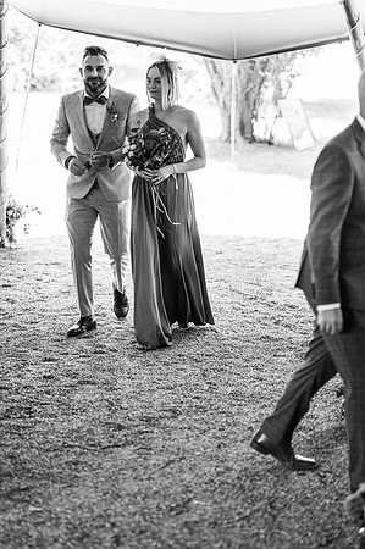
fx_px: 1296
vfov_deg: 23.9
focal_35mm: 85
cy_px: 274
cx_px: 182
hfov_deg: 16.0
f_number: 1.8
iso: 110
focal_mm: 85
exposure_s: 1/200
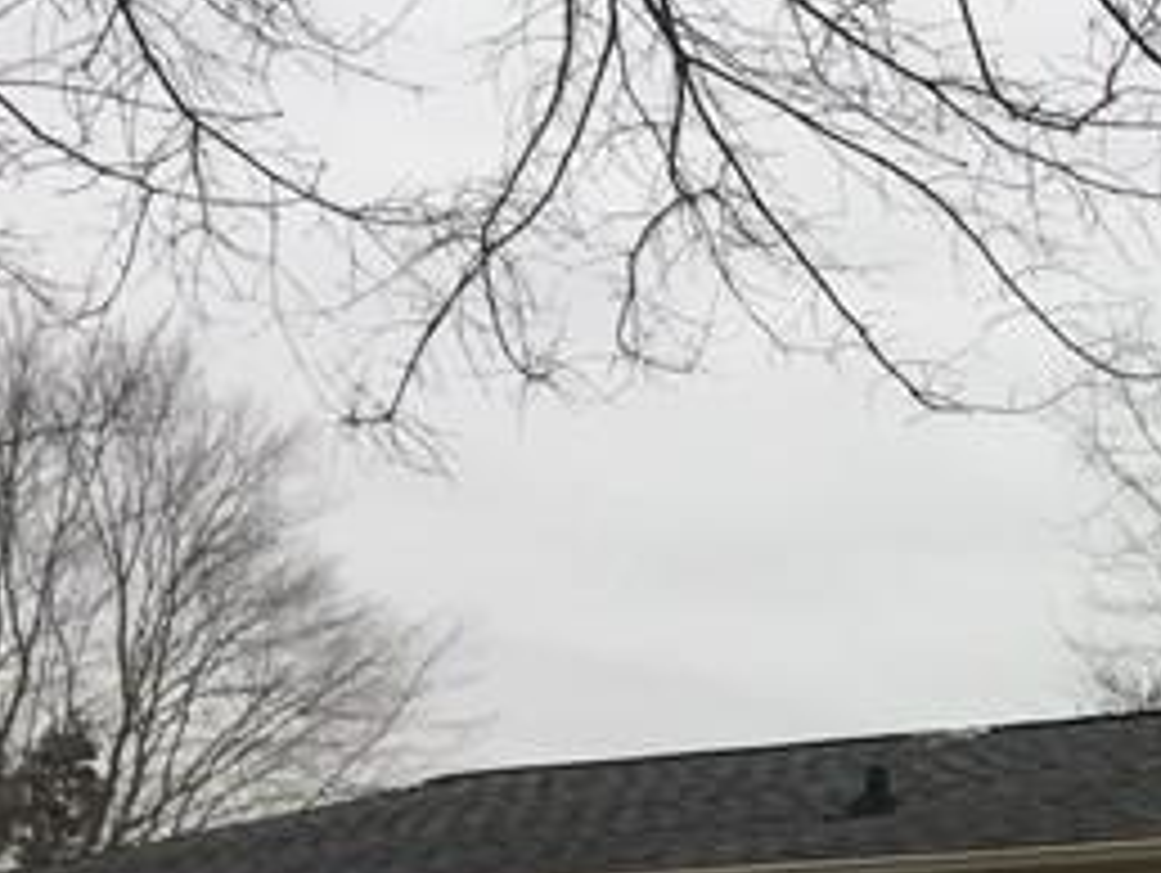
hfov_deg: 15.4
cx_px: 1904
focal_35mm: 115
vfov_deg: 12.4
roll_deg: -1.2
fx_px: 3861
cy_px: 1202
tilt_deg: +4.0
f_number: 2.2
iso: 32
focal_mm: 4.15
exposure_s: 1/465
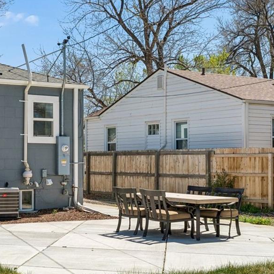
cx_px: -17
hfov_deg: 24.2
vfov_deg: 25.7
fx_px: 600
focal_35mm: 67
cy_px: 156
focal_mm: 29
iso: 400
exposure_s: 1/1250
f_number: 9
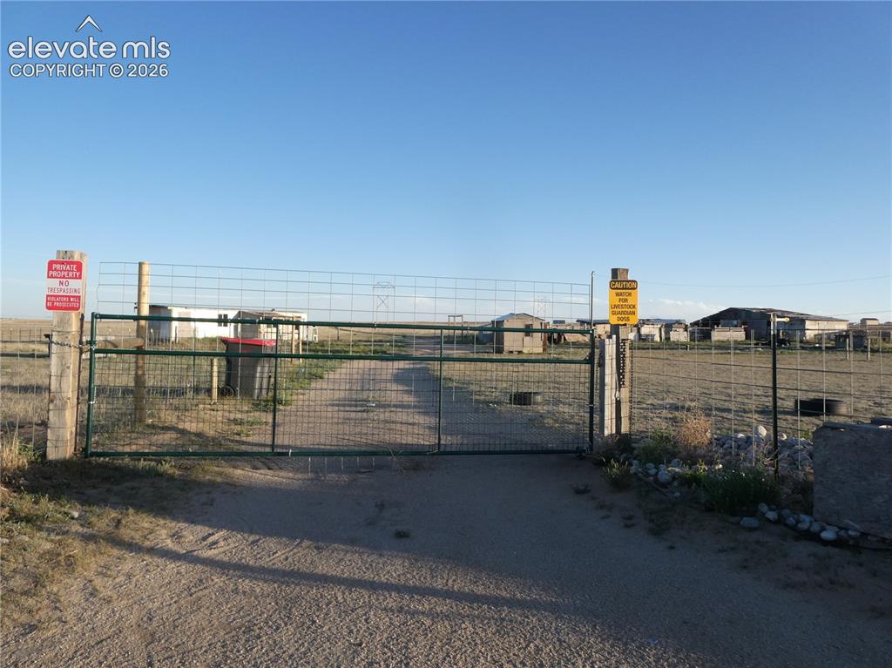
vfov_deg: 56.8
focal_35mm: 24
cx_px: 446
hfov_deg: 71.6
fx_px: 618
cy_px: 334
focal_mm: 4.3
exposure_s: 1/400
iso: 80
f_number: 3.3
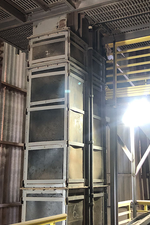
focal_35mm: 50
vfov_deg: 39.6
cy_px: 107
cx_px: 100
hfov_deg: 26.8
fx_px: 312
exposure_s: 1/15
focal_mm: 3.99
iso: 100
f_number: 1.8
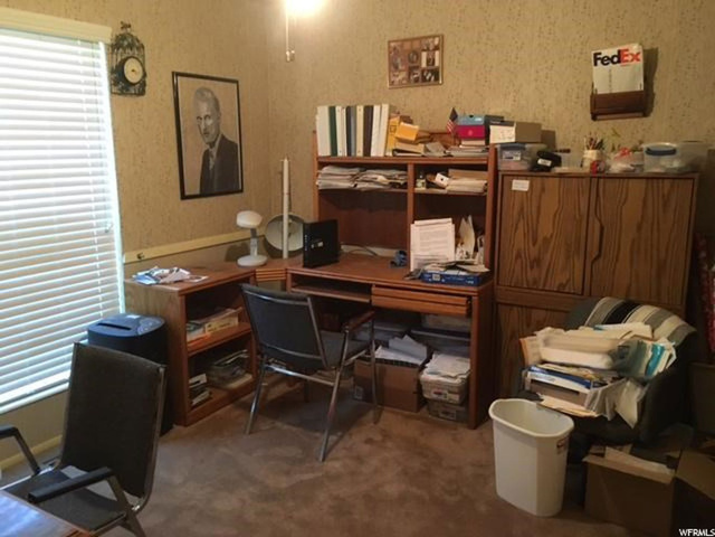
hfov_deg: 61.7
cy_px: 268
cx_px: 358
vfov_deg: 48.2
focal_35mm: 29
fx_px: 599
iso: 200
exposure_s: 1/20
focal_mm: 4.15
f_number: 2.2
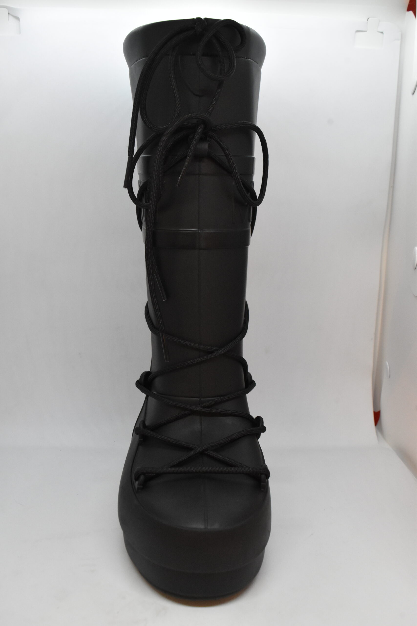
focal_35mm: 34
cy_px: 313
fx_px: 599
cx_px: 208
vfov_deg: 55.1
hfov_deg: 38.4
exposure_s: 1/200
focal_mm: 23
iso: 2500
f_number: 7.1
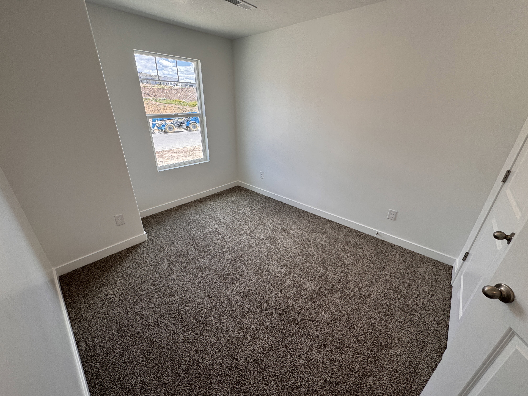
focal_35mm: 14
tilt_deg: -24.7
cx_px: 264
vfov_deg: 85.7
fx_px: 214
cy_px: 198
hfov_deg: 102.1
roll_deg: -1.1
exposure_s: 1/124
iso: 40
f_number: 2.2
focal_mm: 2.22
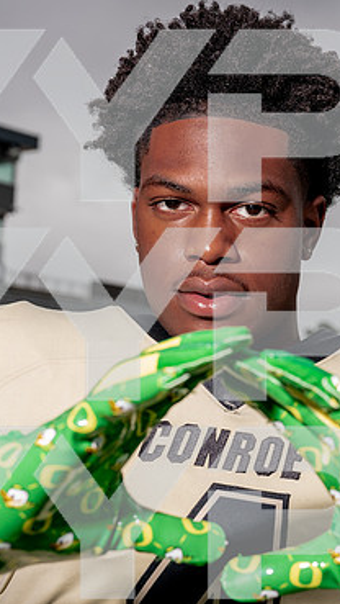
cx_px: 181
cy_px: 315
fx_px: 1168
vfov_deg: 28.9
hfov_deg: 16.6
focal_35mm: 73
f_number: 5.6
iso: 400
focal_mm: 44
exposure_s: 1/1600
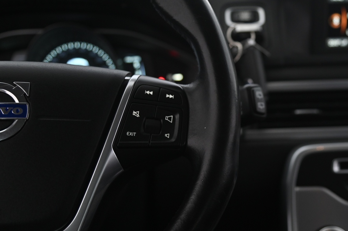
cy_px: 136
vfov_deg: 20.0
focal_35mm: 68
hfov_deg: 29.4
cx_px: 239
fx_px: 657
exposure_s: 1/30
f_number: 4
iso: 2000
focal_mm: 48
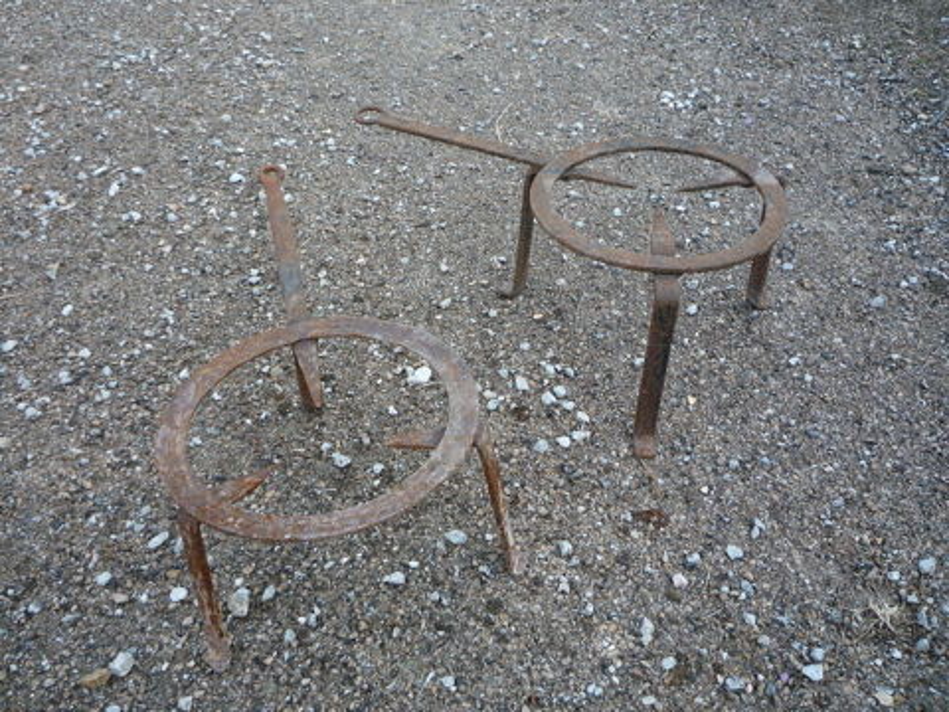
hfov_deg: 60.0
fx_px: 822
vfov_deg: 46.8
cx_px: 474
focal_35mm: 30
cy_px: 356
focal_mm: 5.2
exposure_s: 1/100
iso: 100
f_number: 3.5
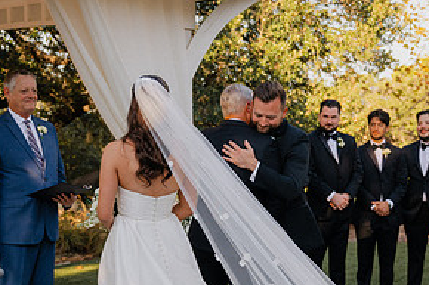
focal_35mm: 69
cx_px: 213
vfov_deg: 19.5
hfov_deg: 29.3
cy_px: 236
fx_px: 822
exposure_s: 1/1000
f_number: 2.8
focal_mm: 34.5
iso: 200
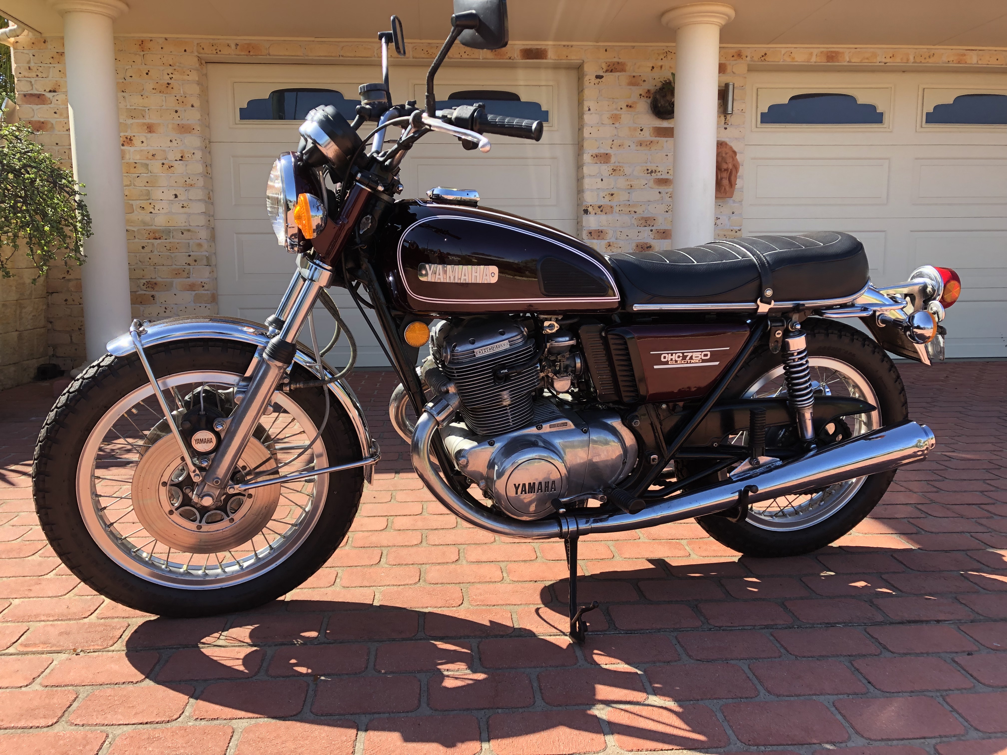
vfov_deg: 49.7
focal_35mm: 28
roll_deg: +0.7
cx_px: 504
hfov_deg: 63.4
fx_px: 815
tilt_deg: -8.6
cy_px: 378
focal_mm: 3.99
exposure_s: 1/623
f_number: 1.8
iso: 20
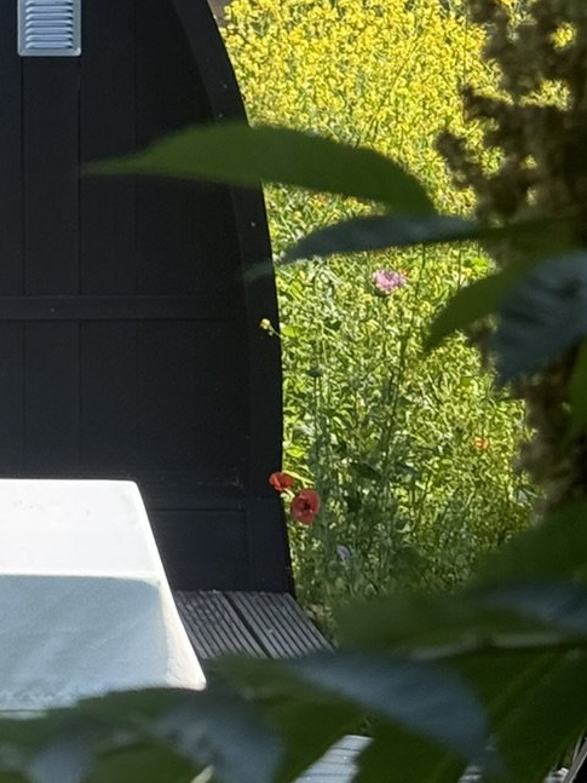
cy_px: 38
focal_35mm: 152
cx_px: -317
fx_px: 3438
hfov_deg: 9.5
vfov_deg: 12.9
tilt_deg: -1.8
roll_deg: -1.5
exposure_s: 1/2033
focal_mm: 6.76
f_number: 1.78
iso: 100
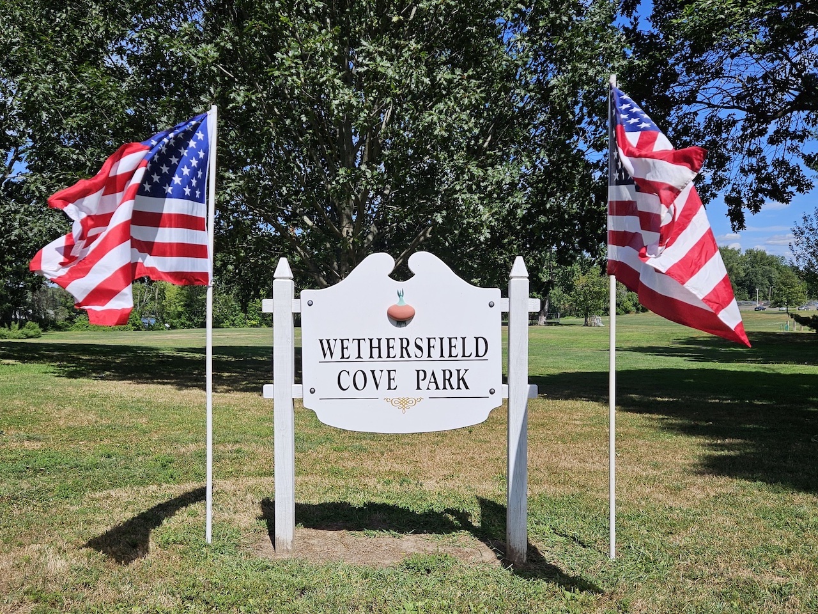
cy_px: 307
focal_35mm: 23
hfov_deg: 73.9
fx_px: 544
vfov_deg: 58.9
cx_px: 409
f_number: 1.8
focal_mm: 5.4
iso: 25
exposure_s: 1/3333
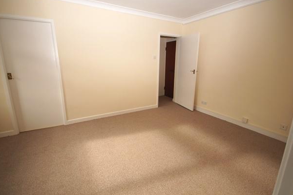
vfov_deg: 73.6
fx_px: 130
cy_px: 91
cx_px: 144
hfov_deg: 96.8
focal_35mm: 16
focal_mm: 10
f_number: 4
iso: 100
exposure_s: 1/60
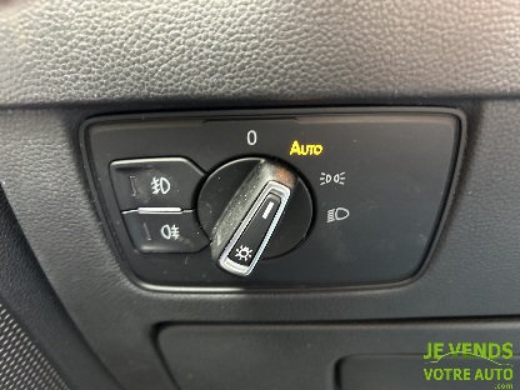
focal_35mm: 26
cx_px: 260
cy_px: 195
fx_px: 391
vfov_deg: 53.1
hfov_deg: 67.3
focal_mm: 5.7
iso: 1000
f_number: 1.5
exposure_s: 1/30
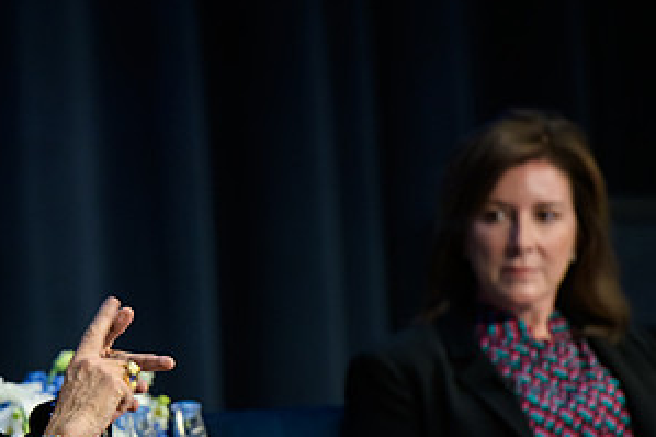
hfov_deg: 5.3
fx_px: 7066
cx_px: 121
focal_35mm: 388
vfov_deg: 3.5
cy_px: 311
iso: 1000
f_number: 3.2
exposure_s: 1/200
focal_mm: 200
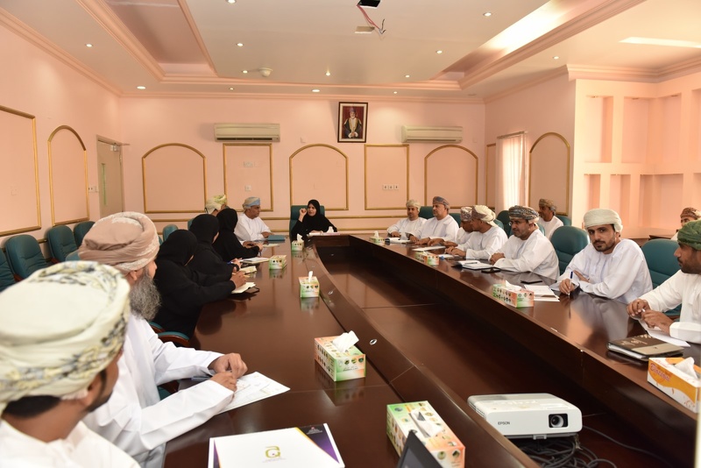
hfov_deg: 73.7
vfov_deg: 53.2
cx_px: 350
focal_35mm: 24
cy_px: 234
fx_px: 467
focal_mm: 24
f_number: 4.5
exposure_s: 1/100
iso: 1000
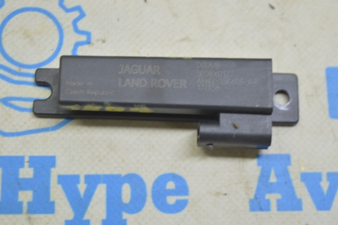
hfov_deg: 24.6
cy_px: 112
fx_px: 774
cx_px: 169
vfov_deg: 16.5
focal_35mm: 82
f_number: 5.6
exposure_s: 1/20
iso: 400
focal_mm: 55
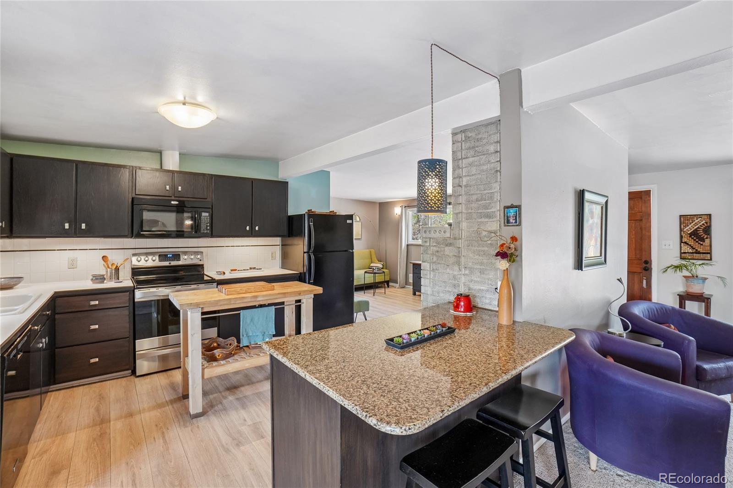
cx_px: 366
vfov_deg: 77.3
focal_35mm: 15
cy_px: 244
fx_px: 305
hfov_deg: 100.4
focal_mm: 10
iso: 400
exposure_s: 1/8
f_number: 8
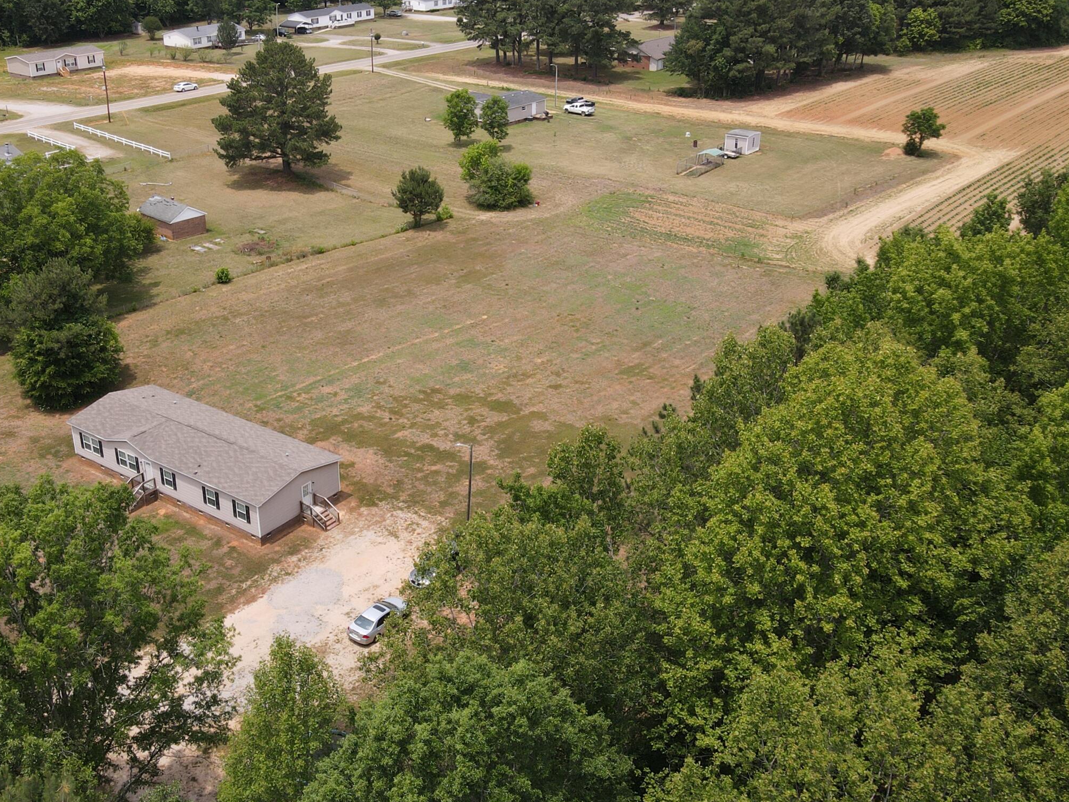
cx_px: 454
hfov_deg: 51.2
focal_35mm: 36
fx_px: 1112
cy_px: 423
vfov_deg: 39.6
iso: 100
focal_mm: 4.5
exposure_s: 1/500
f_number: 2.8
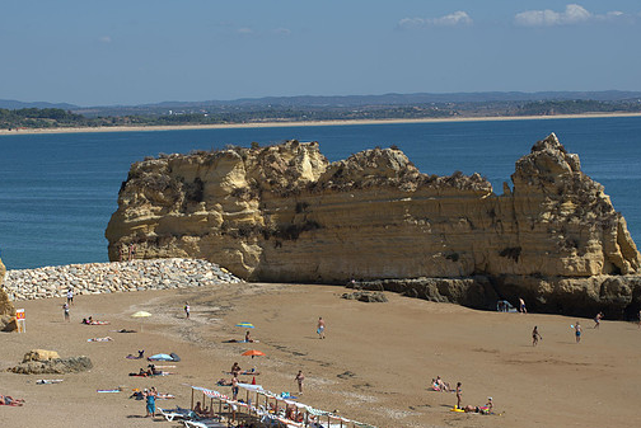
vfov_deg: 10.0
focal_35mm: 138
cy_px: 244
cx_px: 314
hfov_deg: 14.9
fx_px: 2459
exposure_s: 1/320
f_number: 9
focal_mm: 120
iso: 200
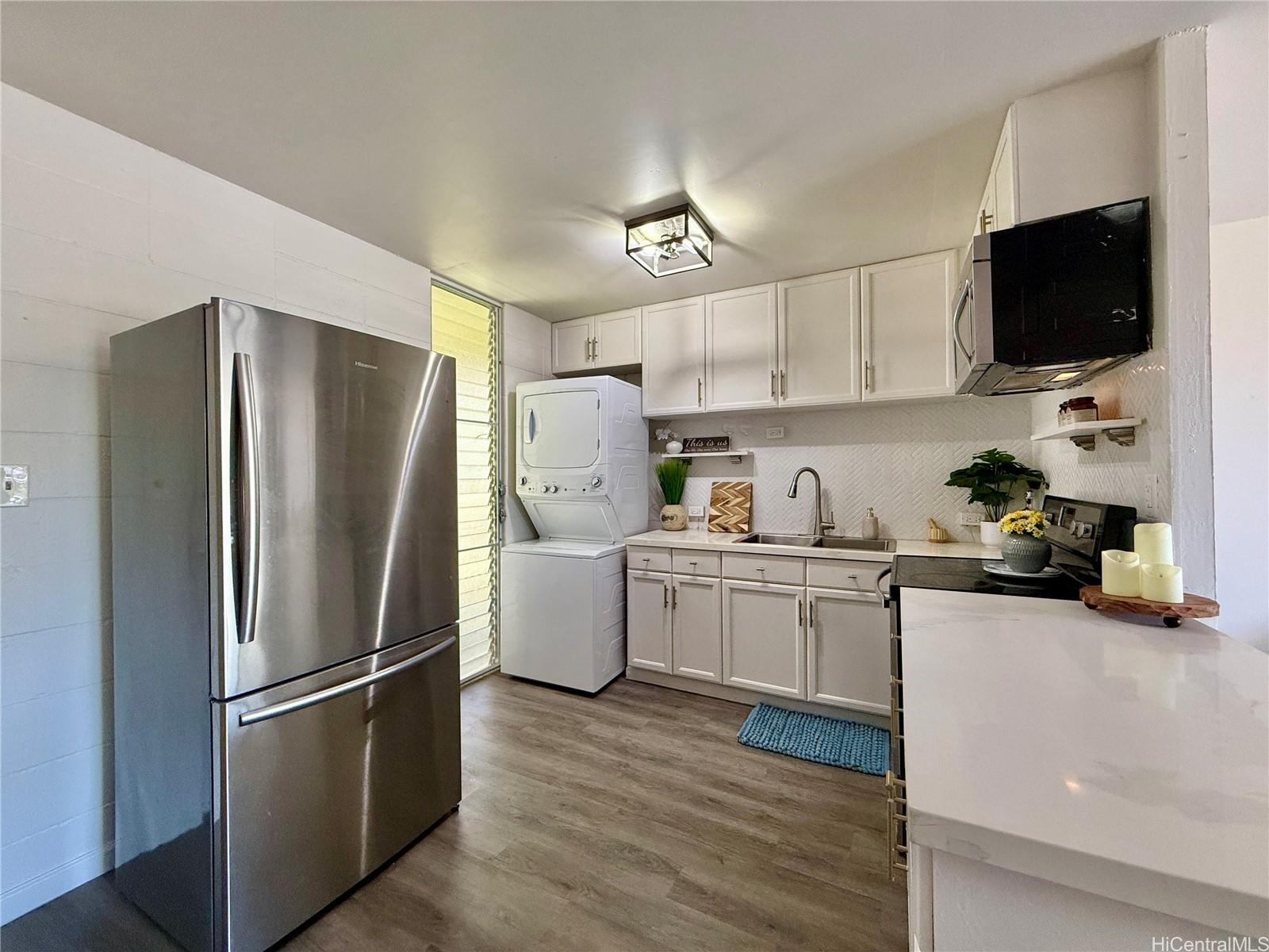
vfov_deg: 85.7
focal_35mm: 14
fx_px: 513
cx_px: 634
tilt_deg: +1.0
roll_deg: +0.3
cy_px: 476
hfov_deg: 102.1
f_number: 2.2
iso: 250
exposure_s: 1/120
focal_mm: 2.22
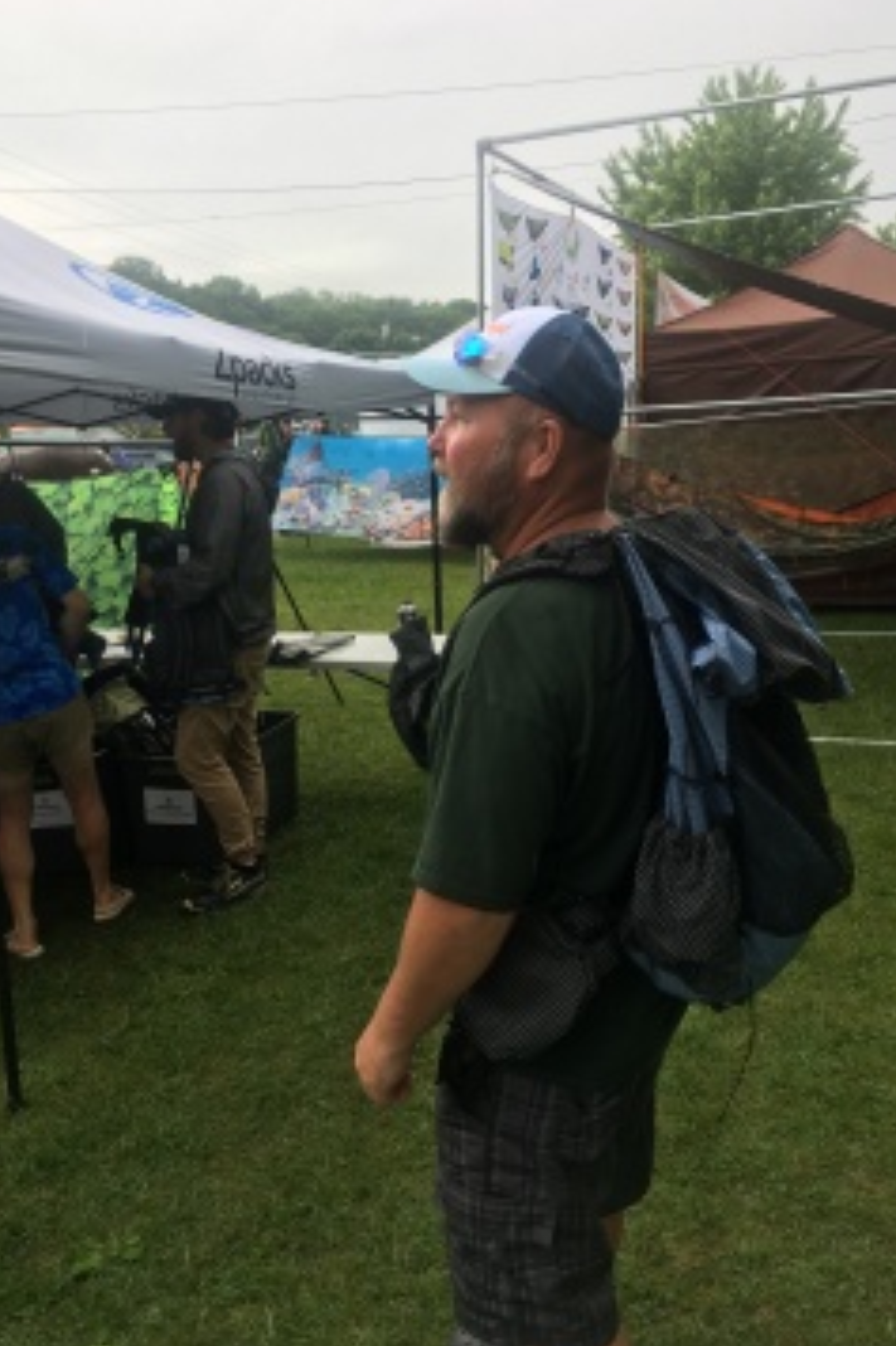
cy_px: 677
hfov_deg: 42.3
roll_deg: +2.5
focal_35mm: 31
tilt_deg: -13.5
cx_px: 446
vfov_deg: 60.3
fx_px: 1158
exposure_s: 1/390
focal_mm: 4.15
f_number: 2.2
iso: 25
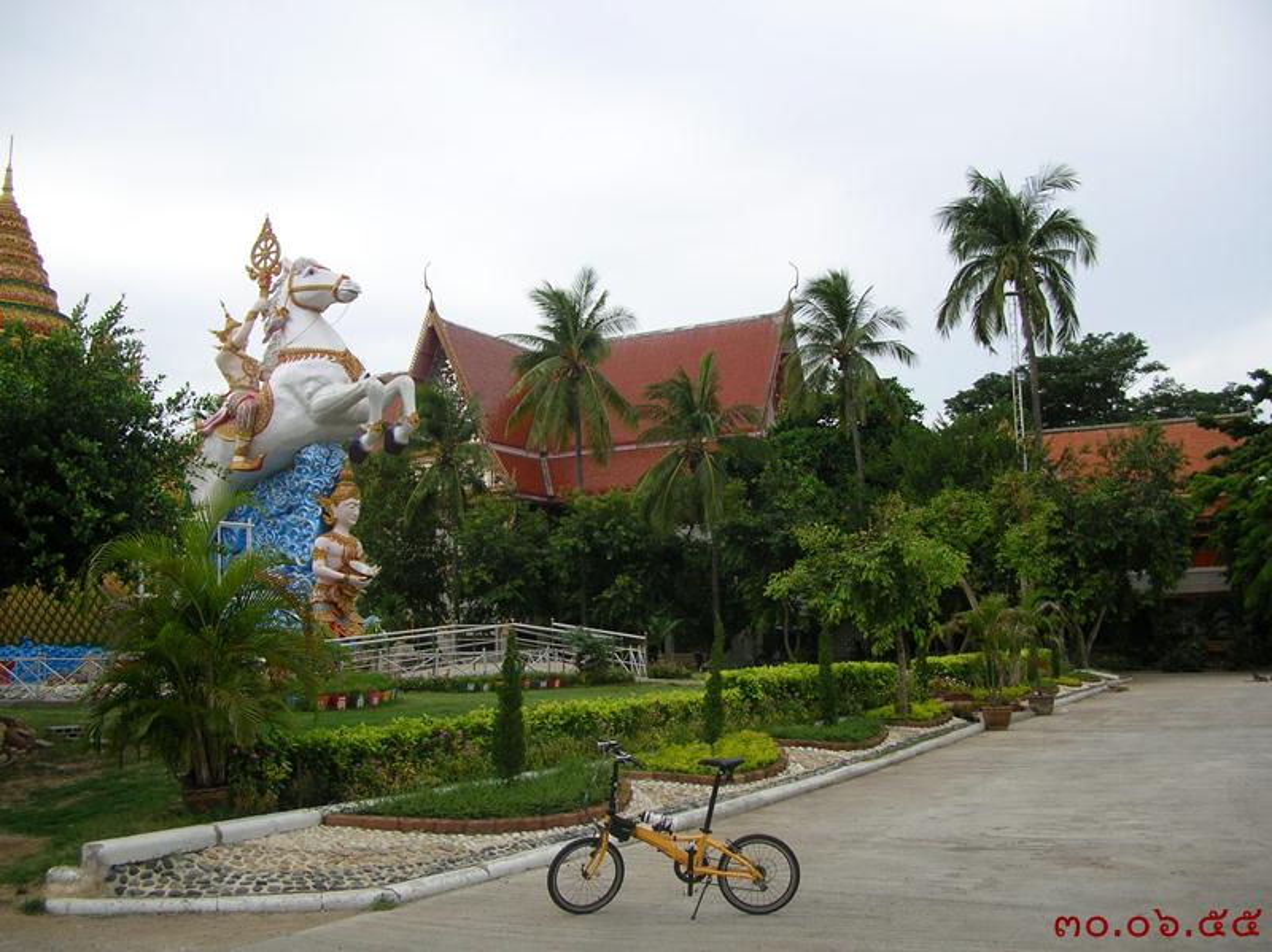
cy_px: 476
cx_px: 636
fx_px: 1285
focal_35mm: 35
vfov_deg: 40.7
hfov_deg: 52.7
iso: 50
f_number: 2.8
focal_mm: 5.8
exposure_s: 1/492
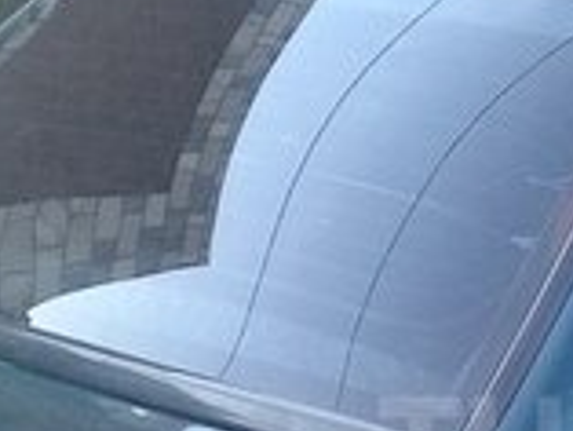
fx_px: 2154
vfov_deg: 11.3
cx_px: 752
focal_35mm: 130
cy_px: 451
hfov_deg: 14.5
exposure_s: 1/106
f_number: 2.2
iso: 50
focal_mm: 3.3
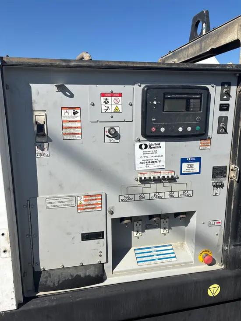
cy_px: 160
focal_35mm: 26
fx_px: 241
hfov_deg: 53.1
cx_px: 120
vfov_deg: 67.3
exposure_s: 1/5076
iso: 50
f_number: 1.6
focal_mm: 5.96
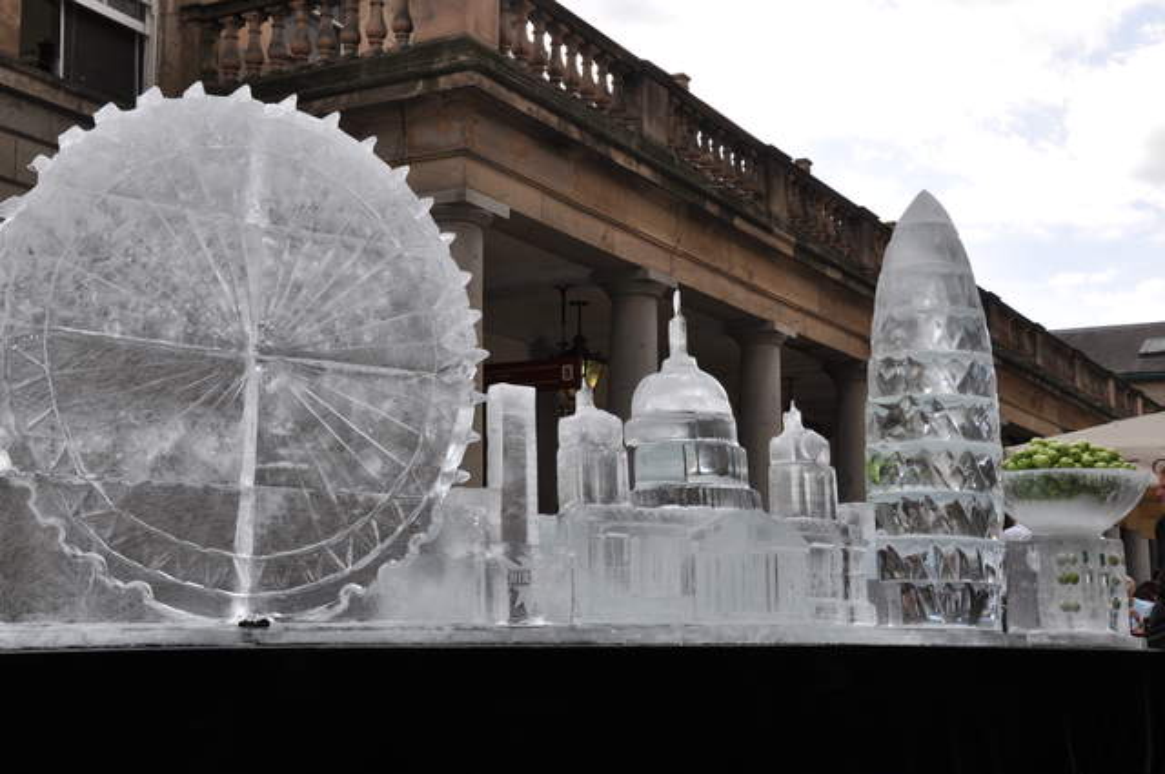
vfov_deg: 28.0
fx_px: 1551
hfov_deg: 41.2
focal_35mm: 48
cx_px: 582
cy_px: 387
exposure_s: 1/200
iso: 200
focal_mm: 32
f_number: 11
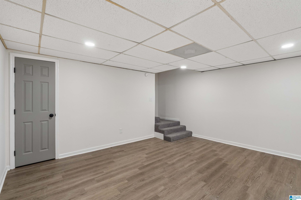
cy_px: 100
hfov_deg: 96.7
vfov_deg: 73.7
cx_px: 150
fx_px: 134
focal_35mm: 16
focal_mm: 16
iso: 400
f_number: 13
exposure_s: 1/2.5
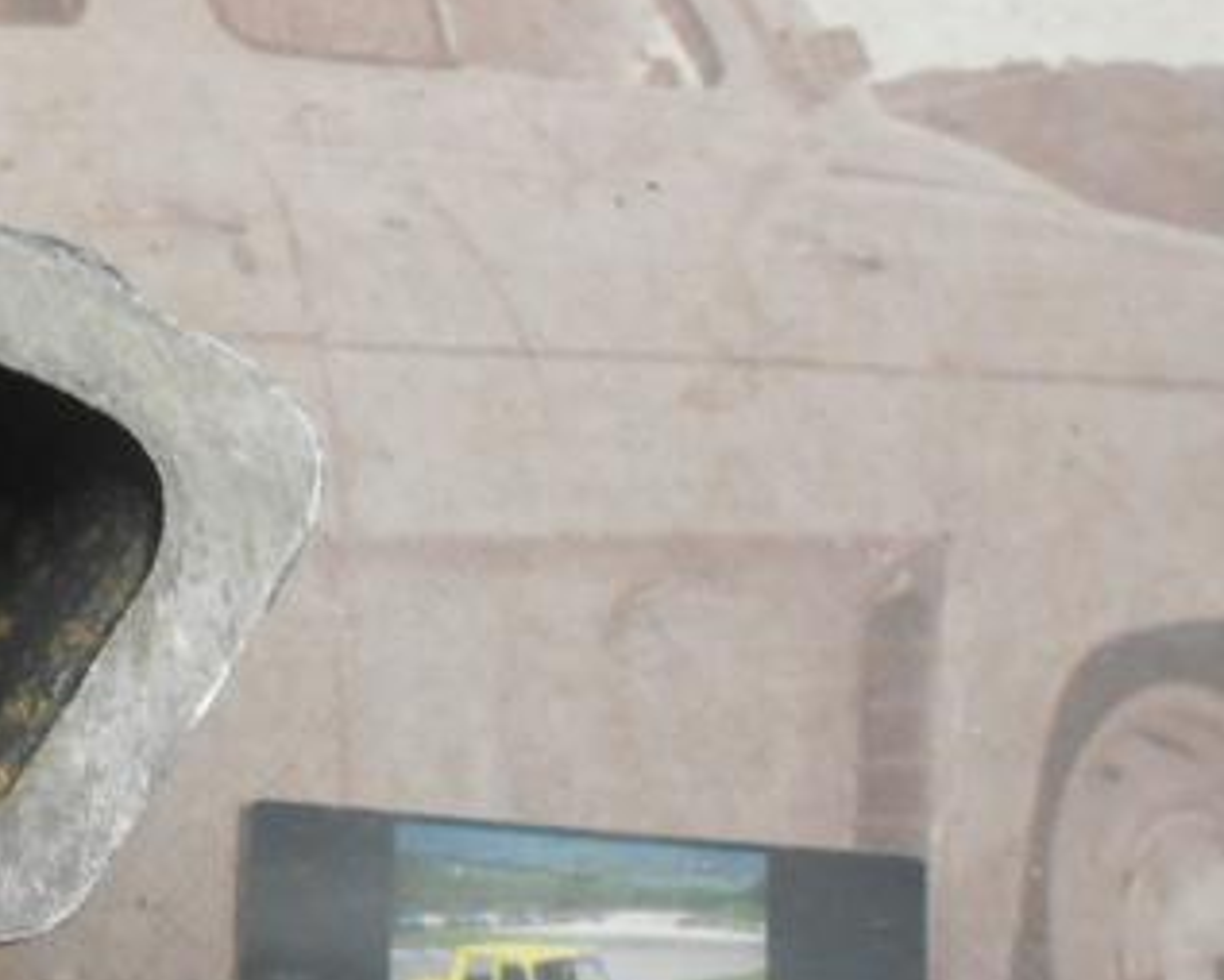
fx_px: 2320
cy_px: 810
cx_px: -255
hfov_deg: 26.2
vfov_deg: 23.5
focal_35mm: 64
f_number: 3.5
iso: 250
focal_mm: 4.6
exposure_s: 1/30
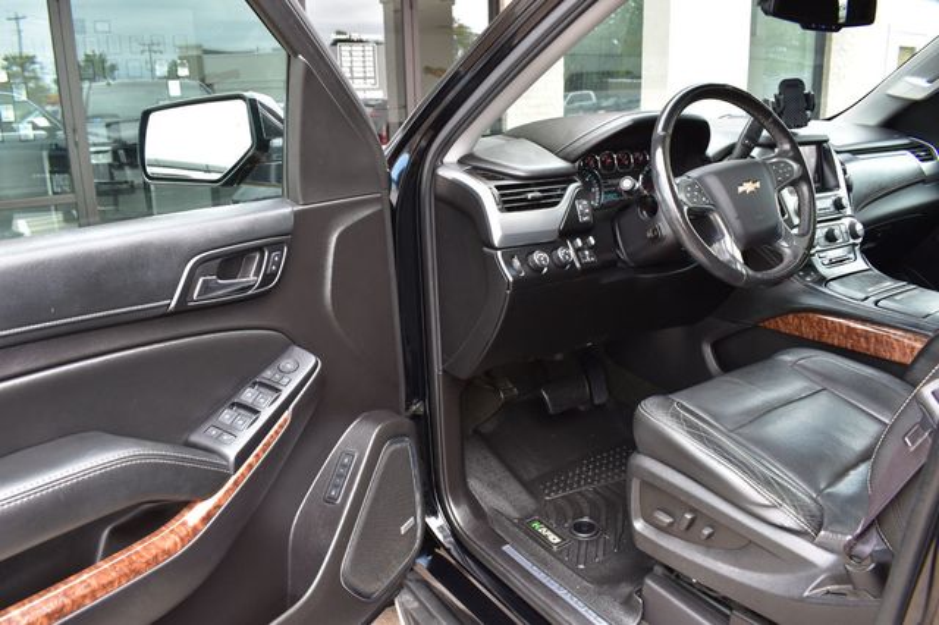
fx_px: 704
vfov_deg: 47.9
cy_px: 312
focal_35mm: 27
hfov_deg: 67.4
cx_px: 470
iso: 400
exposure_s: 1/50
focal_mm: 18
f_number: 8
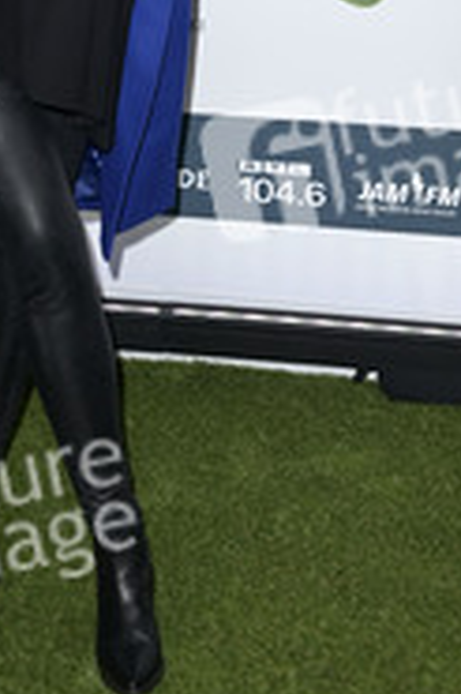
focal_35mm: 104
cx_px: 52
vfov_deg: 19.0
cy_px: -34
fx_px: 2001
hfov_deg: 13.0
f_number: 5.6
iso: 640
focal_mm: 48
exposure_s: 1/250
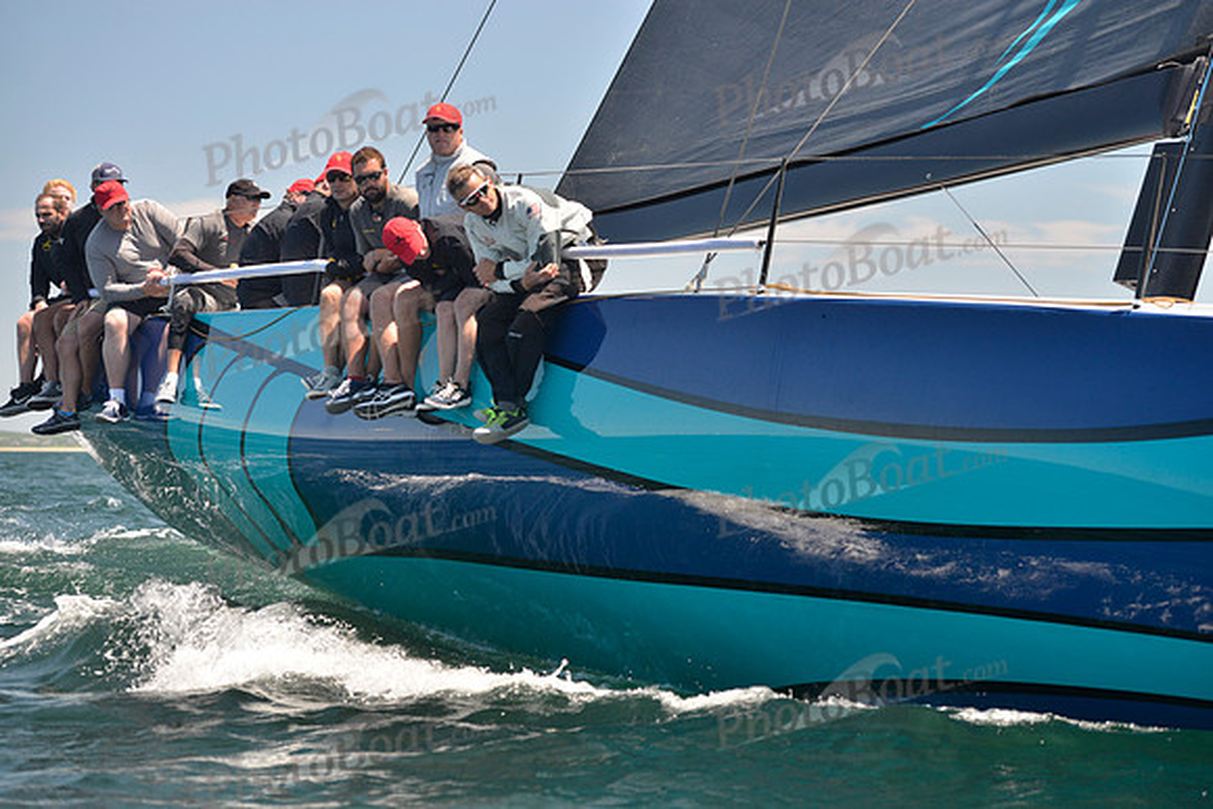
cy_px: 404
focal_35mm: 100
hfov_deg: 20.4
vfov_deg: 13.7
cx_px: 606
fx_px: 3370
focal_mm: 100
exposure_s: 1/800
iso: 400
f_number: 4
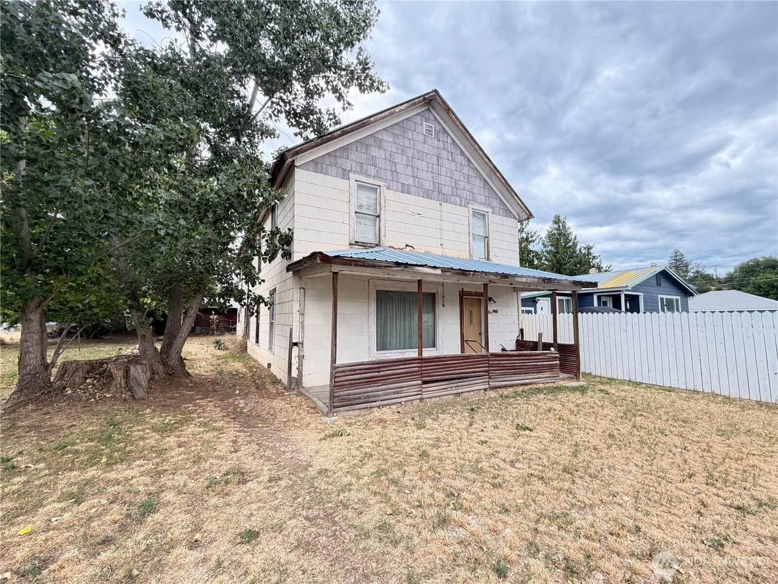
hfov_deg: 102.1
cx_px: 389
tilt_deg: +4.0
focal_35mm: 14
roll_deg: +0.1
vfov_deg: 85.7
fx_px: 315
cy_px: 292
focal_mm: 2.22
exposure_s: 1/121
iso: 125
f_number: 2.2
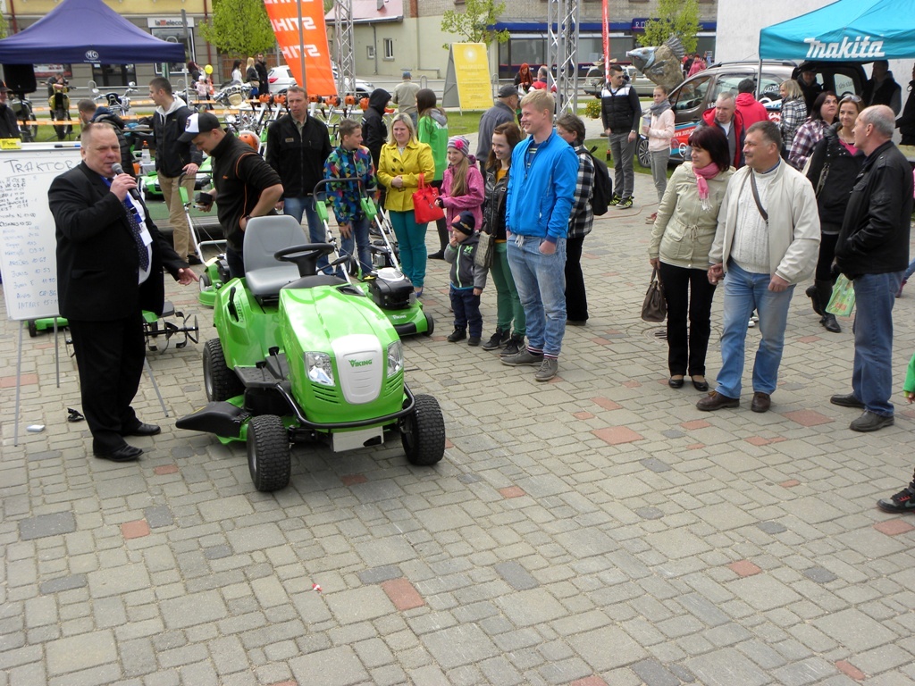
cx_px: 458
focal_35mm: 37
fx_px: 978
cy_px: 343
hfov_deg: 50.1
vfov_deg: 38.7
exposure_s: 1/224
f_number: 4.5
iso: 64
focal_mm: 6.6
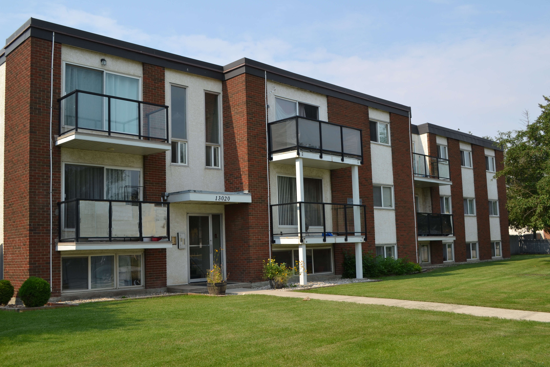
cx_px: 275
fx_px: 550
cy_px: 184
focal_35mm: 36
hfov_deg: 53.1
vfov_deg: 36.9
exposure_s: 1/250
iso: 100
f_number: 7.1
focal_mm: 24
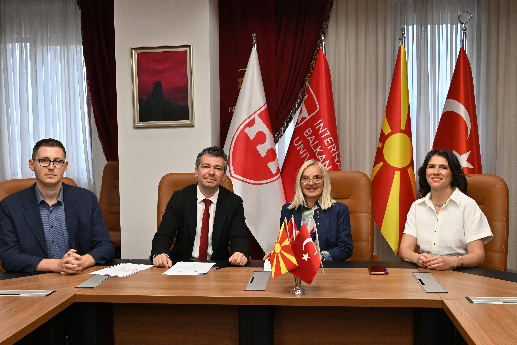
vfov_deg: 33.4
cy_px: 183
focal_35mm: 40
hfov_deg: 48.5
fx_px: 574
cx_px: 258
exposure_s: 1/250
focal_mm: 24
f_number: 5.6
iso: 1600
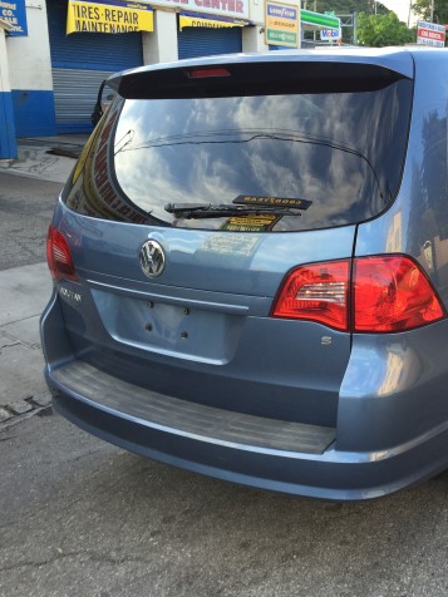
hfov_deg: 35.2
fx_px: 673
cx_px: 379
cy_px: 300
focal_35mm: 39
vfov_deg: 47.9
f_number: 2.2
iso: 32
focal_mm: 4.15
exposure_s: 1/120
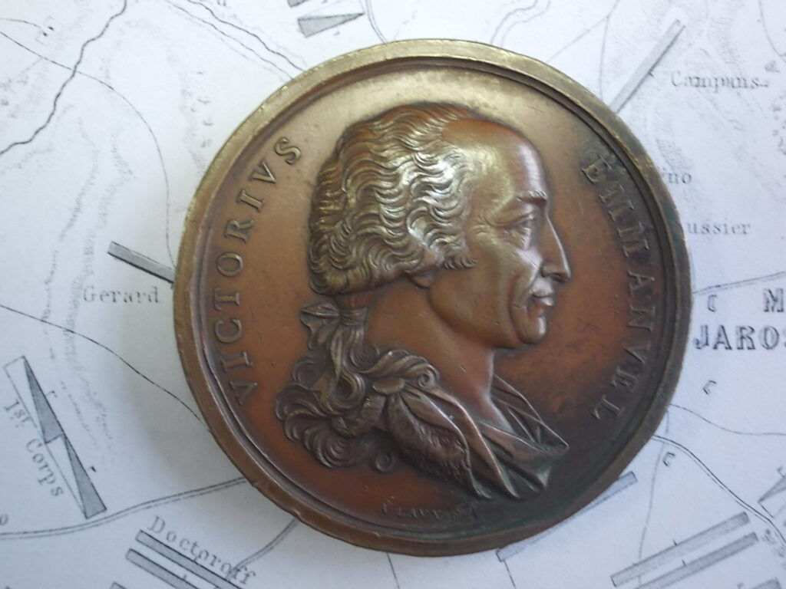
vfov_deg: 33.6
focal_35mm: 43
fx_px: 976
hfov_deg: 43.9
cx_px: 393
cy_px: 294
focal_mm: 6.1
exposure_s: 1/20
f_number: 3.3
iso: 200
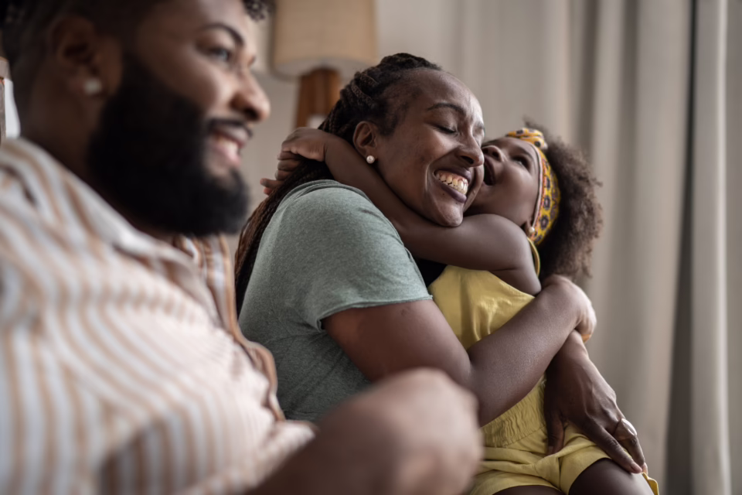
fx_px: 721
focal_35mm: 35
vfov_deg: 37.9
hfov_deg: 54.4
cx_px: 371
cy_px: 248
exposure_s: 1/200
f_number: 1.4
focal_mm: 35
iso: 200
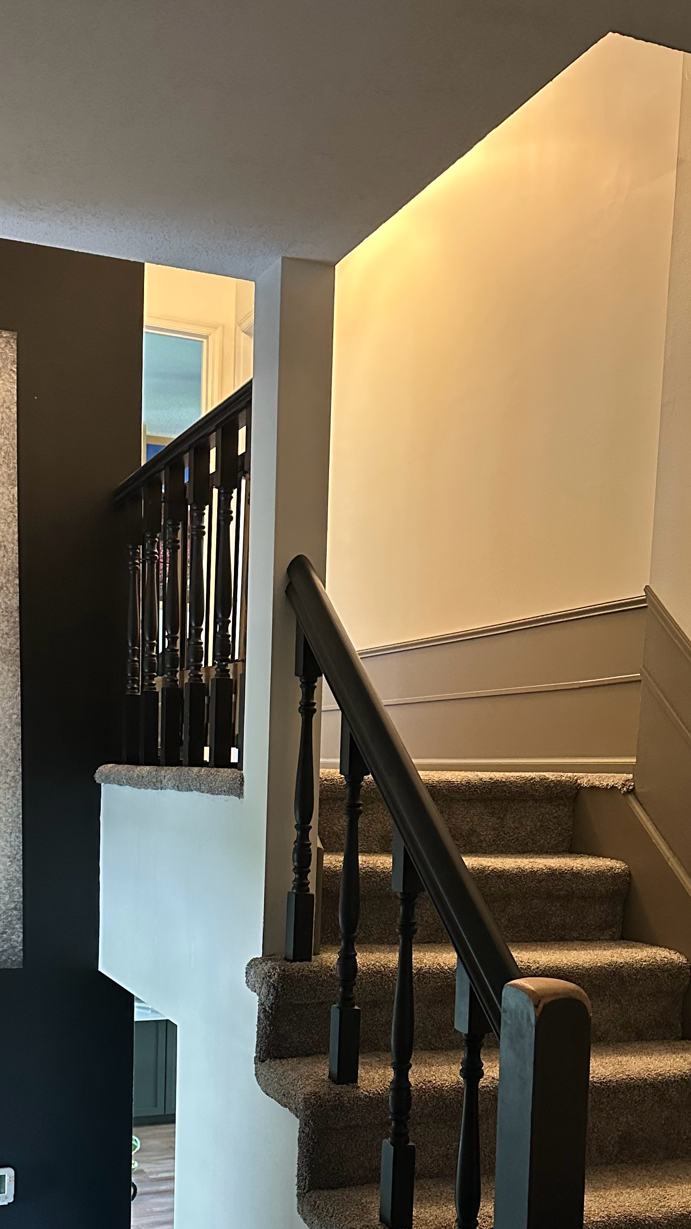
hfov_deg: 29.7
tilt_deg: -5.3
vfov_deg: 48.8
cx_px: 298
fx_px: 1303
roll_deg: -1.6
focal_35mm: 40
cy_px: 896
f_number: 1.78
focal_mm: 6.86
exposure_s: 1/60
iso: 800
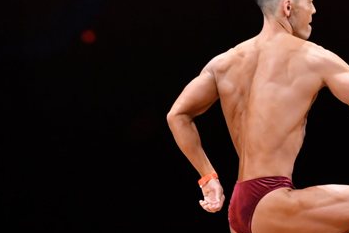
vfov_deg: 2.3
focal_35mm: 599
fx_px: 5809
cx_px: 278
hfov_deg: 3.4
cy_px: 160
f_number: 5.6
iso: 4000
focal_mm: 180
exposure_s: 1/400
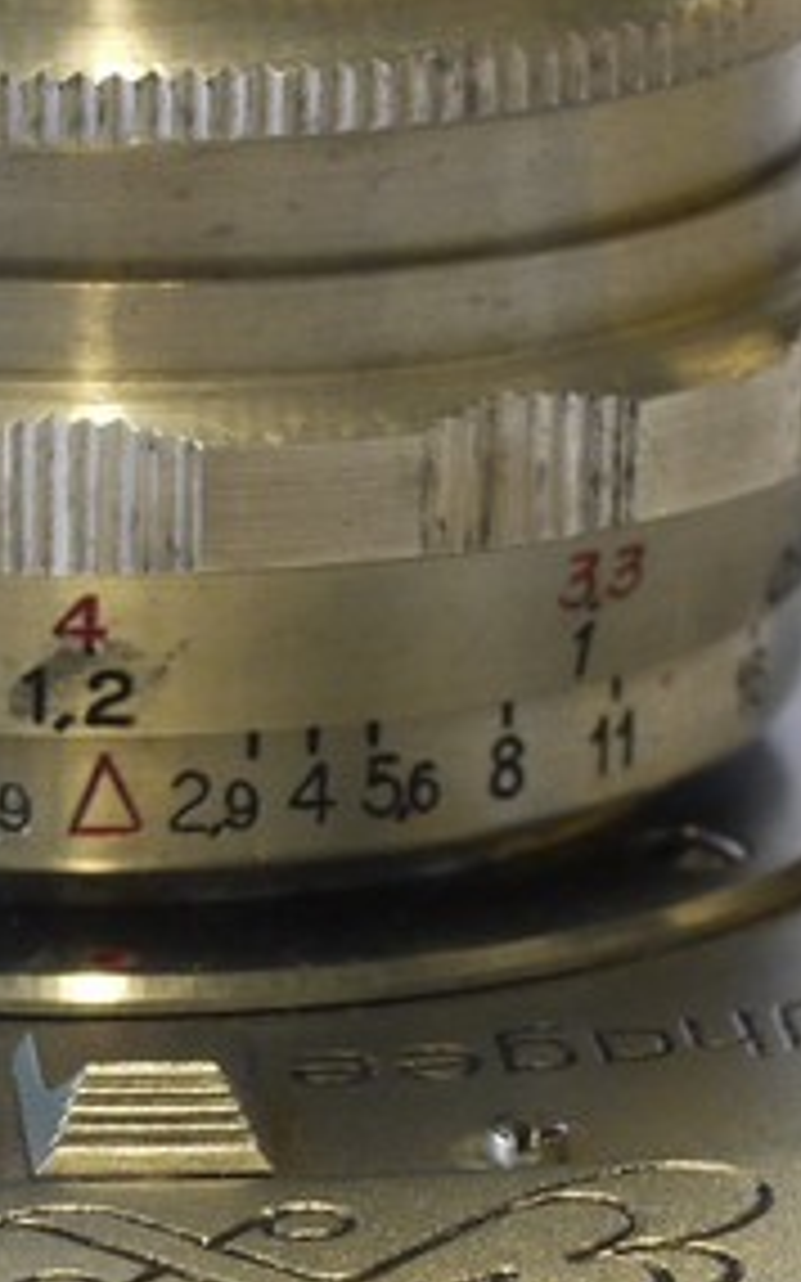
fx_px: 9365
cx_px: 90
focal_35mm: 268
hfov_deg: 4.9
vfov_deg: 7.8
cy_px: 1116
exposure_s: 1/40
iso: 400
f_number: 8
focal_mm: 30
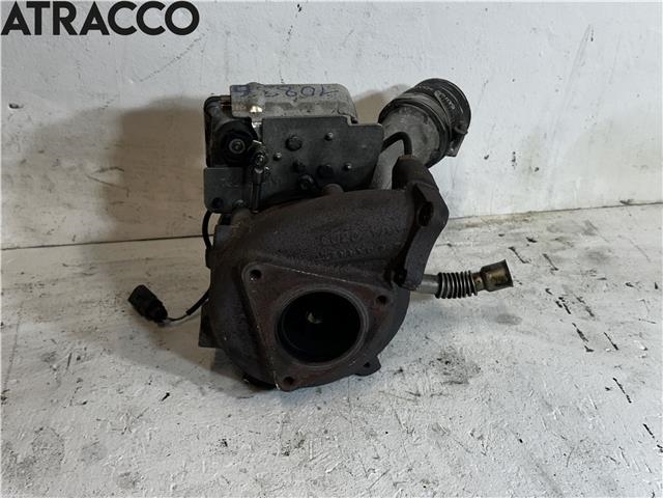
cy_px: 249
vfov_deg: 30.3
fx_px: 919
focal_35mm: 48
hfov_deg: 39.7
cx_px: 332
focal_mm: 6.86
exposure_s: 1/100
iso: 64
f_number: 1.78
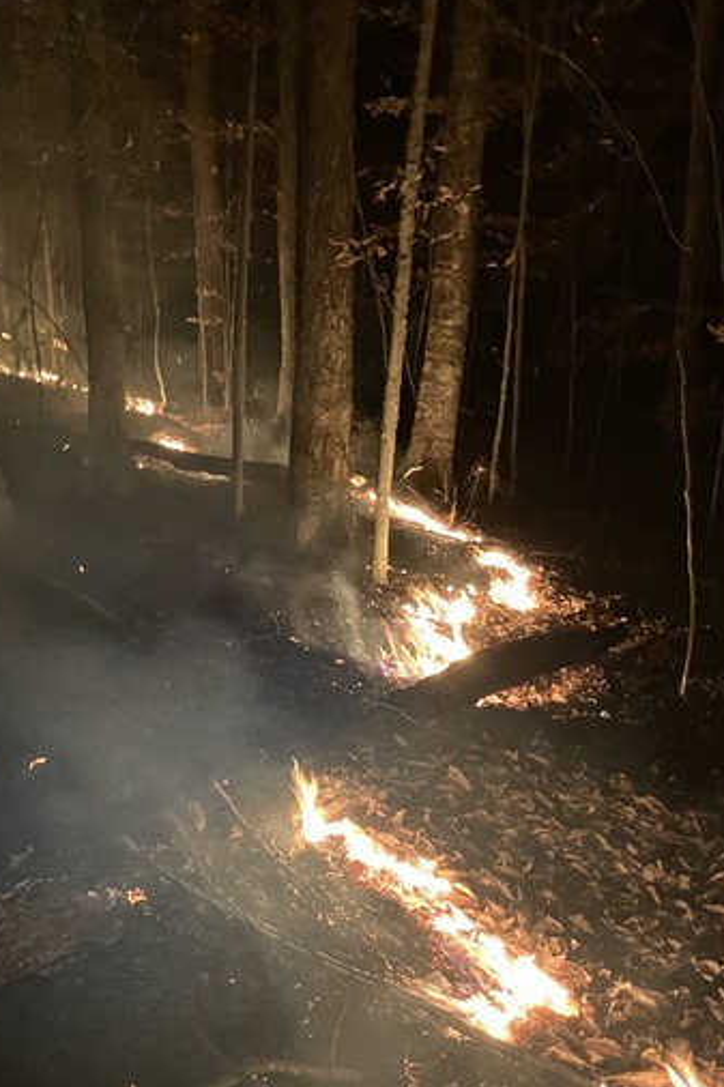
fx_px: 1298
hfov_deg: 31.1
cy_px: 723
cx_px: 294
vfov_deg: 44.8
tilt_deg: -18.4
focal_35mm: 43
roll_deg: +2.0
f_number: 1.8
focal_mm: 3.99
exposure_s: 1/19
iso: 640
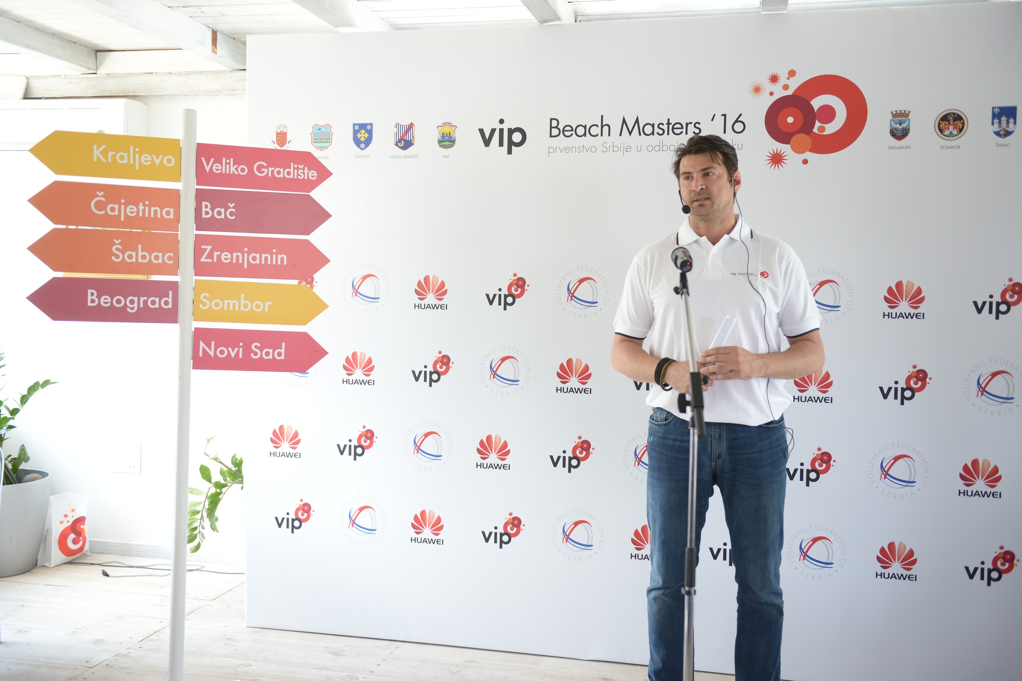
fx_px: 1022
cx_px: 511
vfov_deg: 36.9
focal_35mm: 36
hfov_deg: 53.1
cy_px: 340
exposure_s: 1/250
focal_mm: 36
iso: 800
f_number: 2.8
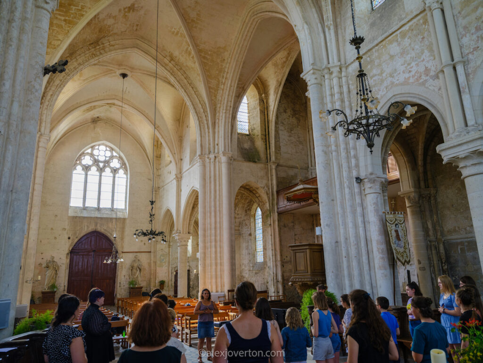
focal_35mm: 25
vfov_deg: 54.9
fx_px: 349
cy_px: 182
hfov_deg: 69.4
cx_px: 242
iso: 1250
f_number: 4
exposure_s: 1/250
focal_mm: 32
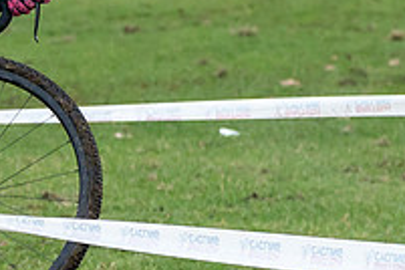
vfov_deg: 2.9
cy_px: -208
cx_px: -79
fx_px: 5355
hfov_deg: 4.3
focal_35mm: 476
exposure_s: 1/1000
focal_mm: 70
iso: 640
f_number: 3.5
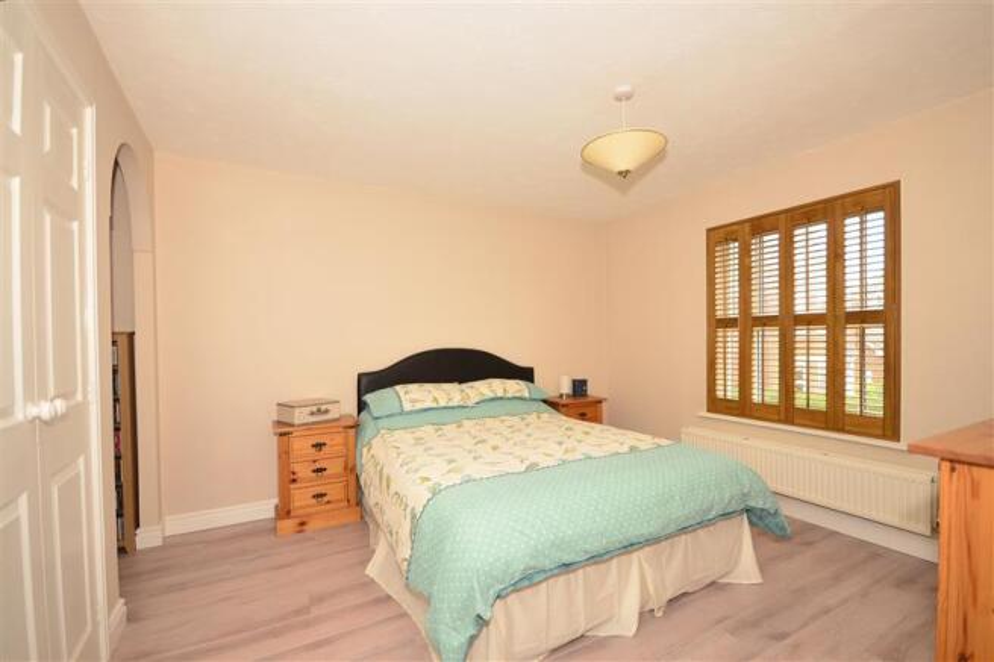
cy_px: 331
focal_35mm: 15
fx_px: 414
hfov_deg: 100.4
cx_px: 497
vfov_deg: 77.3
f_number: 5.6
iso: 400
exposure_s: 1/13
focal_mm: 10
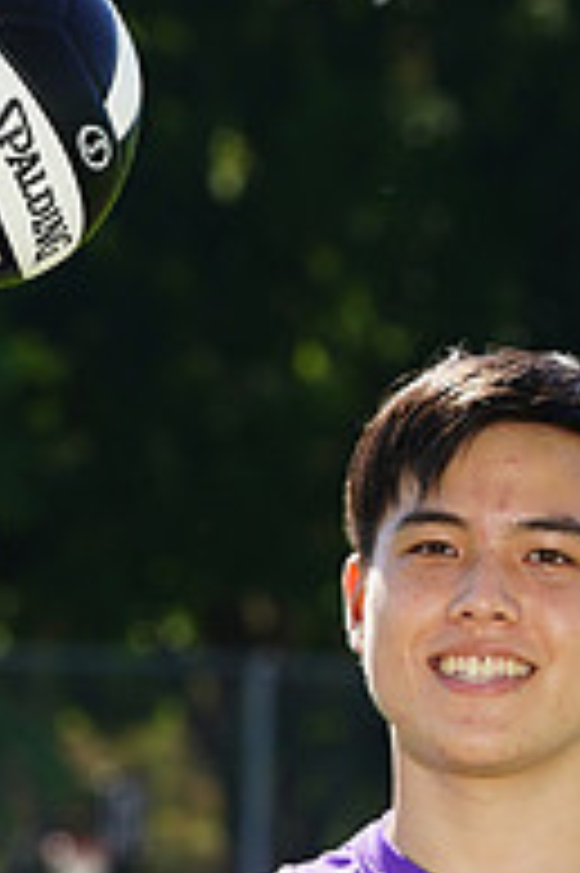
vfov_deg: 3.0
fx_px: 16800
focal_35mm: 694
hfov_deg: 2.0
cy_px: 1062
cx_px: 382
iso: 200
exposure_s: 1/200
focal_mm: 232
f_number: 11
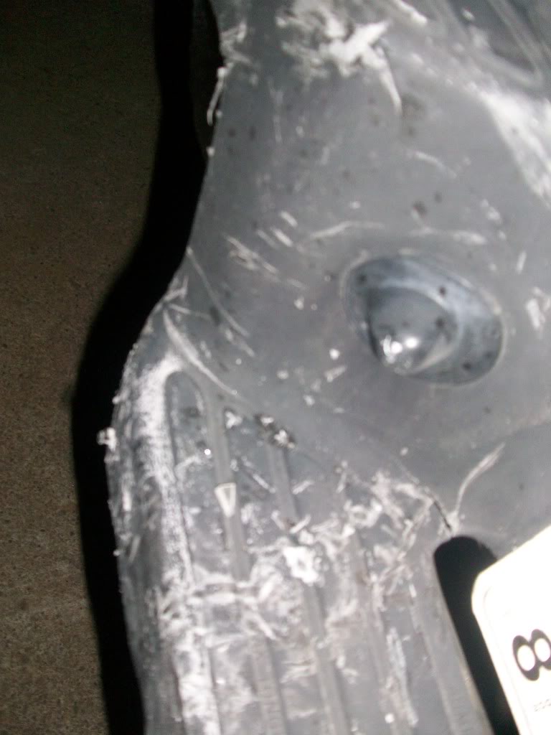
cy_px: 368
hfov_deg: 41.8
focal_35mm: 34
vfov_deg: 54.0
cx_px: 276
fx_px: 722
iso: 160
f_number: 2.8
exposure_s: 1/60
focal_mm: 5.7
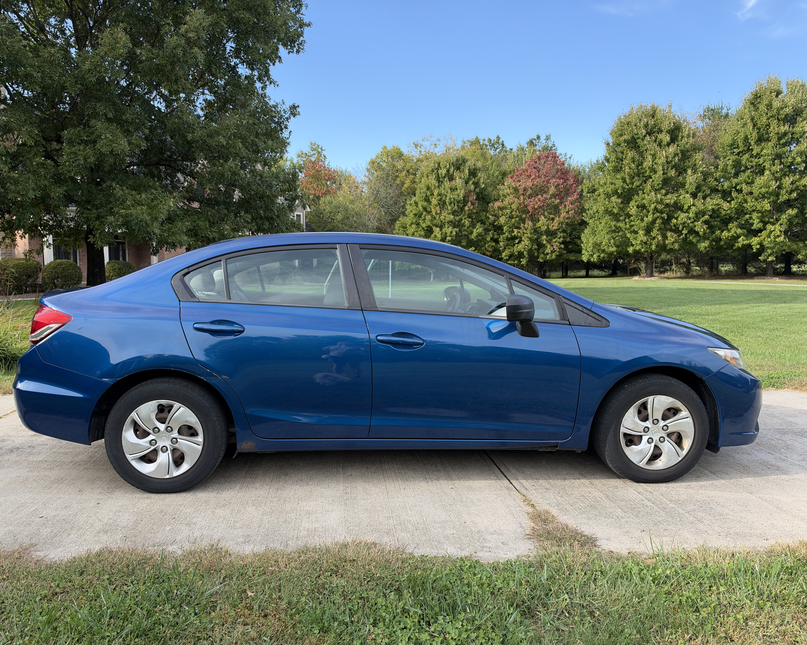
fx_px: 597
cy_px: 322
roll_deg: +0.2
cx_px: 383
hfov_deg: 68.1
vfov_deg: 56.8
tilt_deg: -4.6
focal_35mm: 25
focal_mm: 6.93
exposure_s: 1/895
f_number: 1.8
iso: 80
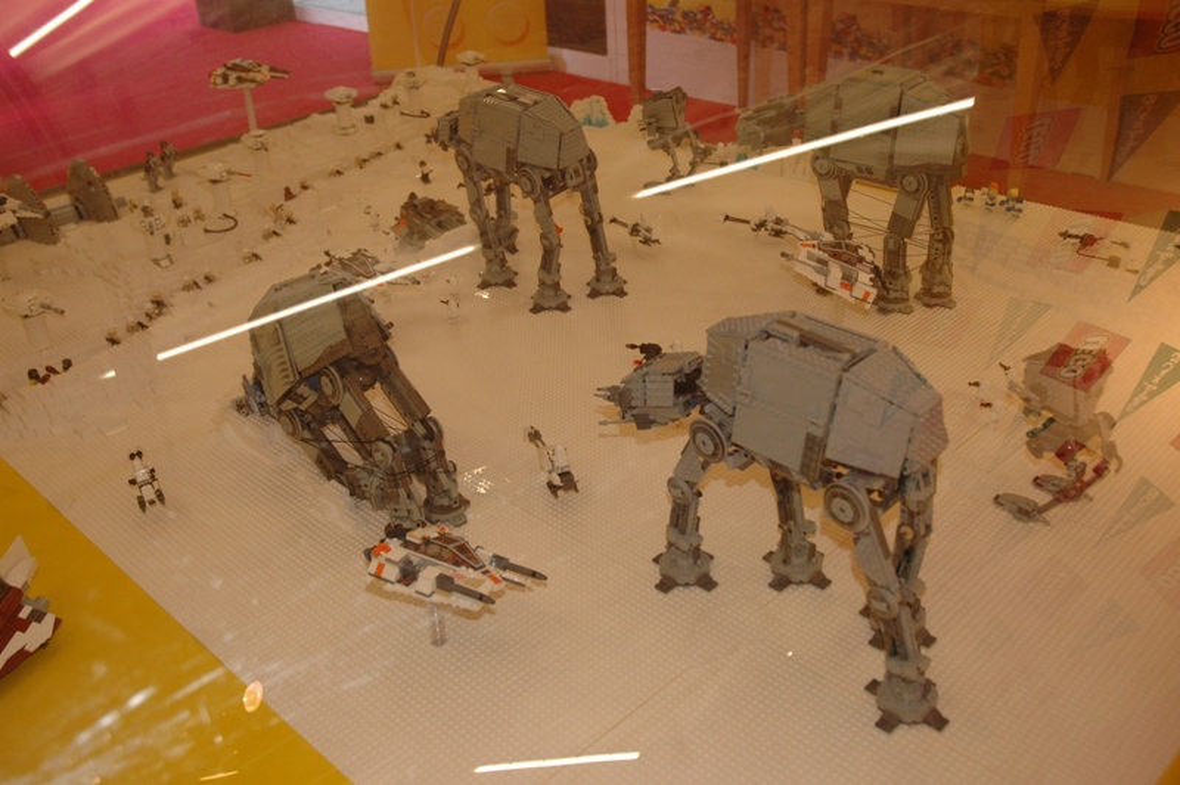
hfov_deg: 51.3
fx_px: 1228
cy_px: 392
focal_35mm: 38
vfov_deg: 35.4
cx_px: 590
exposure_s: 1/100
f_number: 4
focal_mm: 25
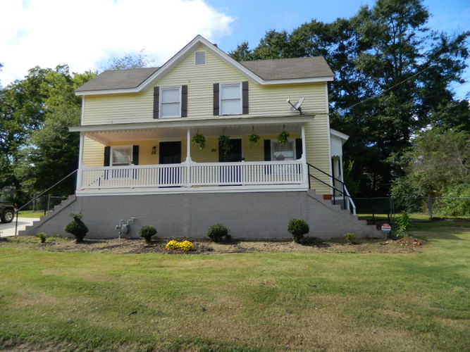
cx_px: 235
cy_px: 176
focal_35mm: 25
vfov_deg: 54.9
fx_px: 339
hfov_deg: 69.4
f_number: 8.7
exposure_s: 1/160
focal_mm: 4.5
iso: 110
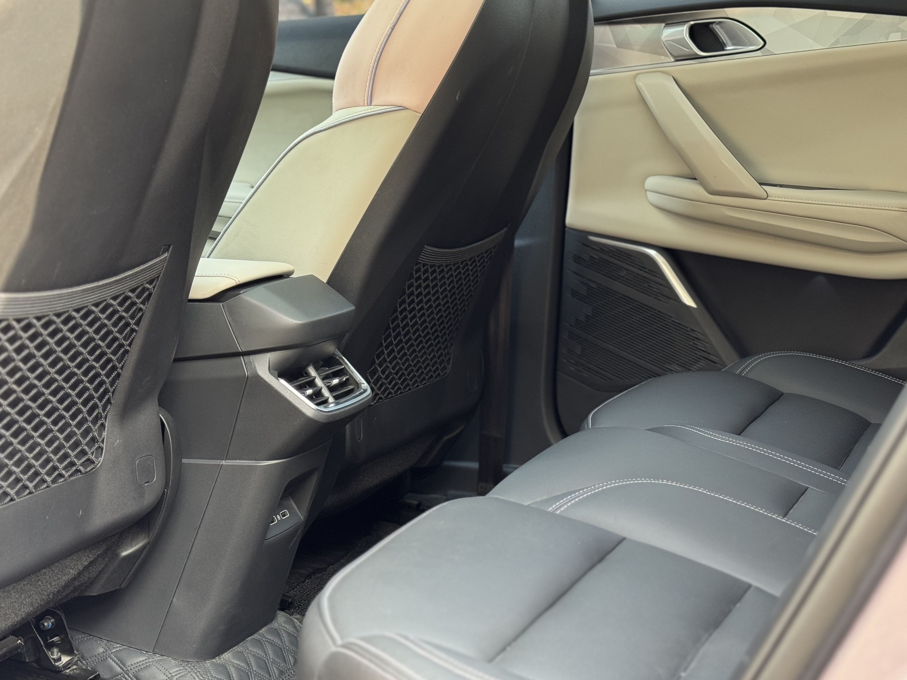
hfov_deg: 33.8
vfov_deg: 25.6
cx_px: 452
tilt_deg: -8.0
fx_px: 1494
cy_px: 297
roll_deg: -0.9
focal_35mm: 57
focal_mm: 6.76
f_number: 1.78
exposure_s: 1/60
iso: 100
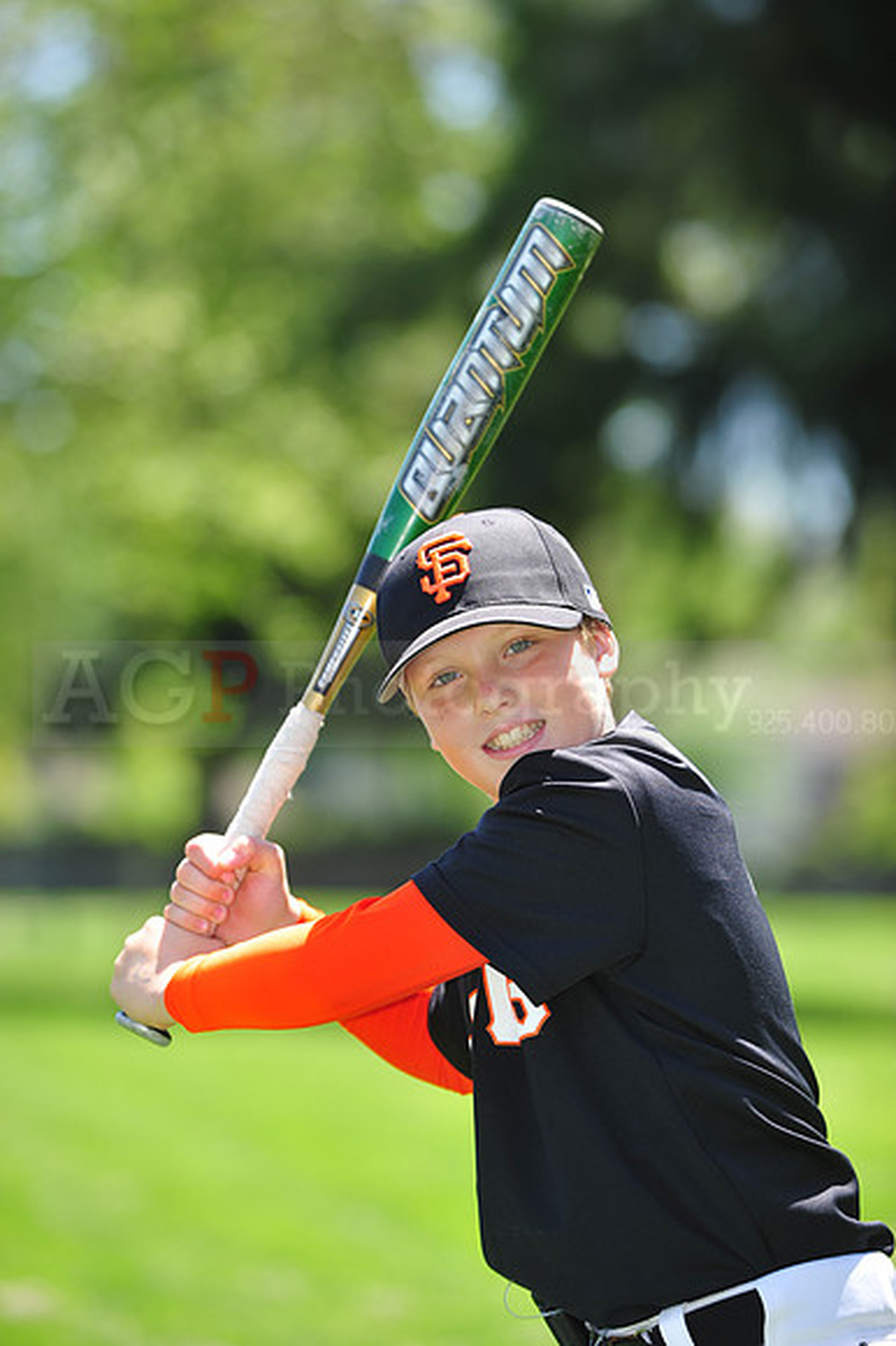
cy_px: 673
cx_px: 448
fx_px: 6167
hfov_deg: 8.3
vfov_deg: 12.5
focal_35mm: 165
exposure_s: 1/500
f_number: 4.5
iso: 200
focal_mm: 165
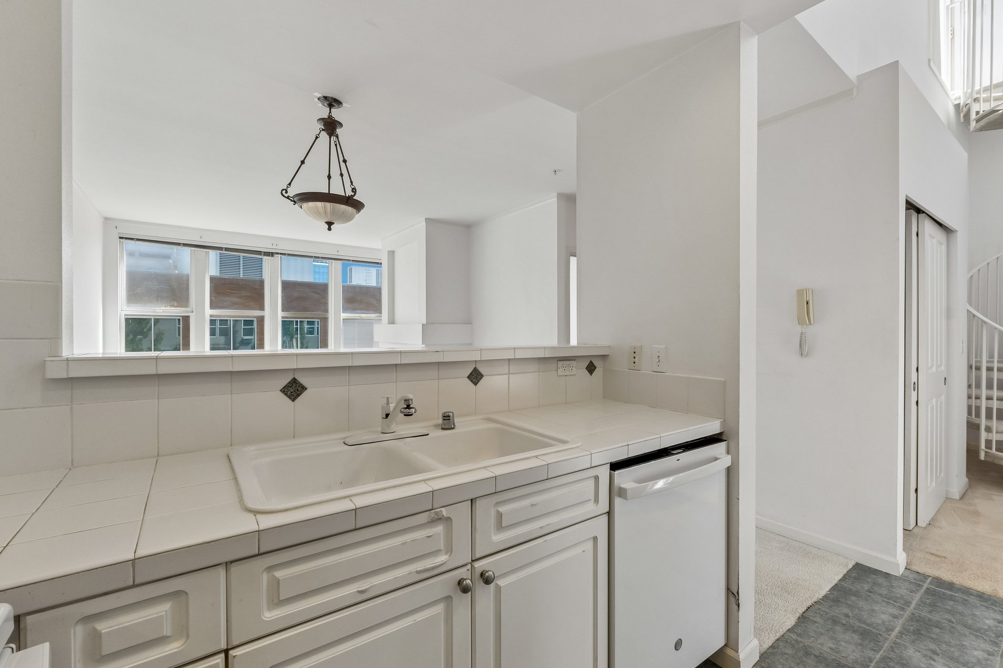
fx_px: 446
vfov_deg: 73.7
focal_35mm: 16
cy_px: 336
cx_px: 532
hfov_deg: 96.6
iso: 250
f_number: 9
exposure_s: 1/30
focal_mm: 10
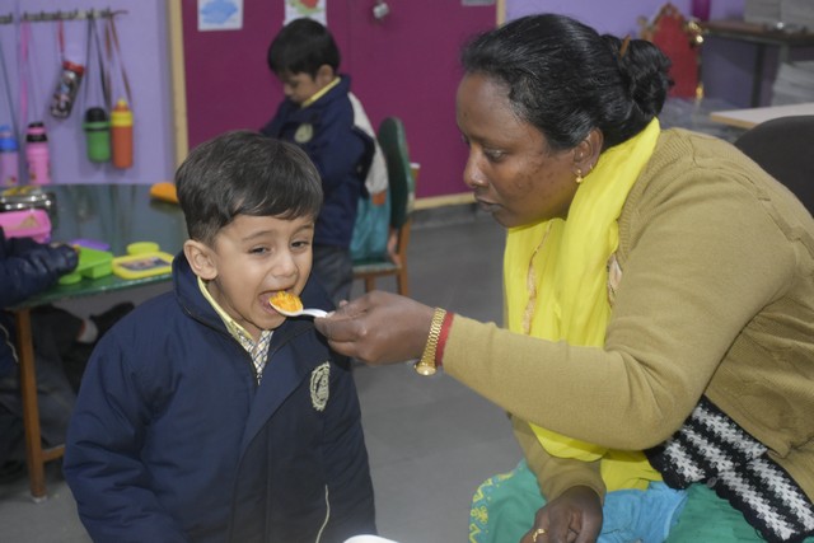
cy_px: 272
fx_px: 1289
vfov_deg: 23.8
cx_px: 407
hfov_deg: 35.0
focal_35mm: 57
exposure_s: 1/60
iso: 3200
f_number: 4.2
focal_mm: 38
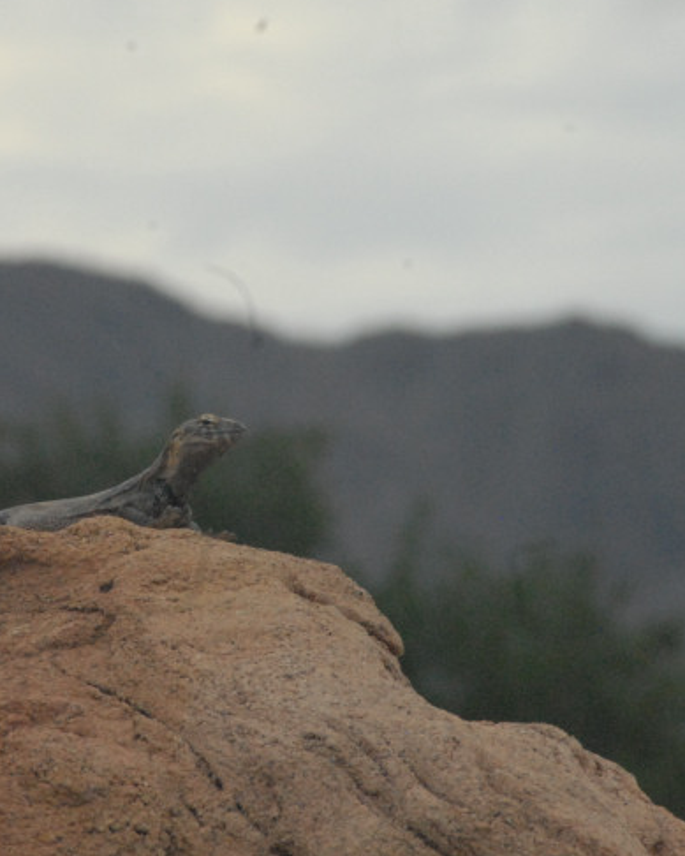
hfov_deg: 2.2
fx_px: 17632
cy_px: 418
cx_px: 180
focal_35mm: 696
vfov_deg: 2.8
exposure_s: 1/1250
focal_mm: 300
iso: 1600
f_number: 18
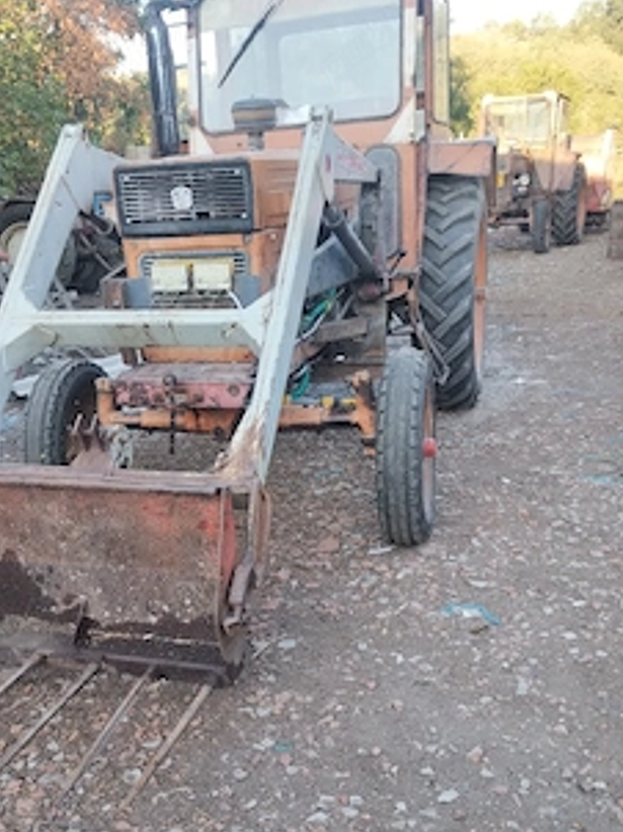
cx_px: 248
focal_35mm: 37
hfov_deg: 38.5
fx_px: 889
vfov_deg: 50.0
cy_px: 474
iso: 128
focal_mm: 4.27
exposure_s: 1/100
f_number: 1.8
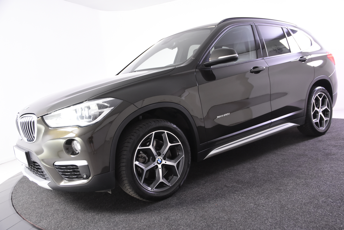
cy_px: 115
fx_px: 315
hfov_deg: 57.2
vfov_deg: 40.0
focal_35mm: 33
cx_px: 172
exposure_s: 1/30
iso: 1600
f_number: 4.5
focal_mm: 22
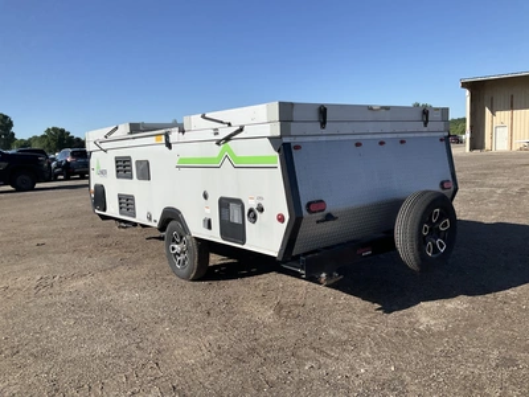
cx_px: 264
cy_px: 198
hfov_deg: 61.7
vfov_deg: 48.2
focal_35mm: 29
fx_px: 443
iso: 25
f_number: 1.8
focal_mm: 3
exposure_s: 1/2227
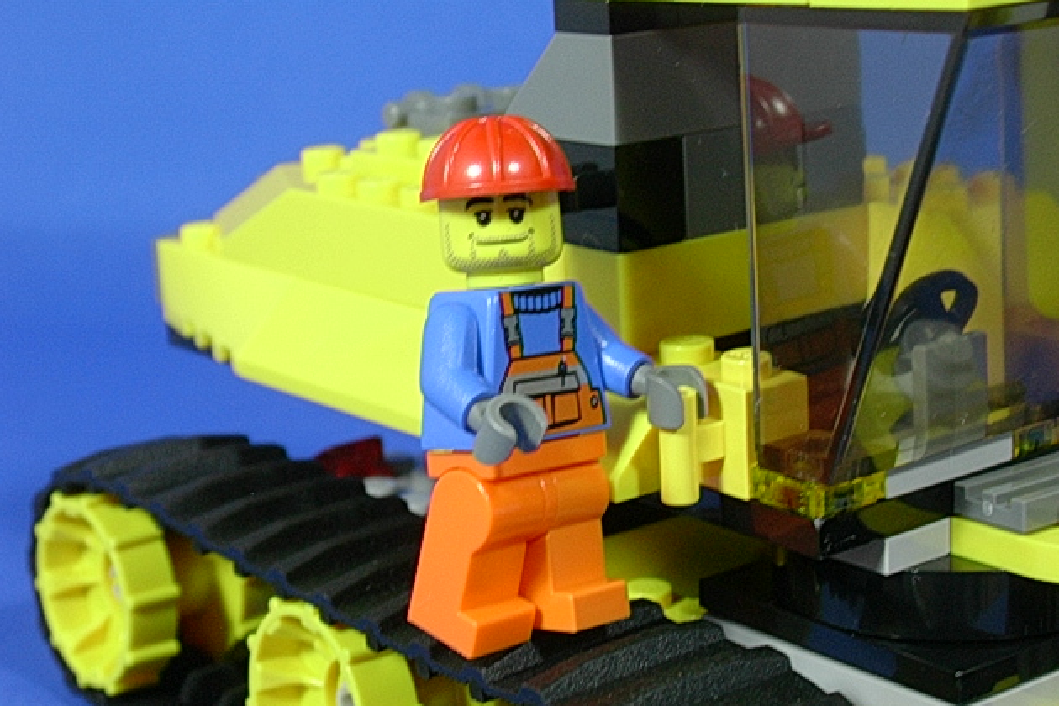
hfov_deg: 27.0
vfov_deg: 18.2
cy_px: 323
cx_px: 531
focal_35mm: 75
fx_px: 2206
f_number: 3.7
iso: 70
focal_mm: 10.8
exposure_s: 1/8
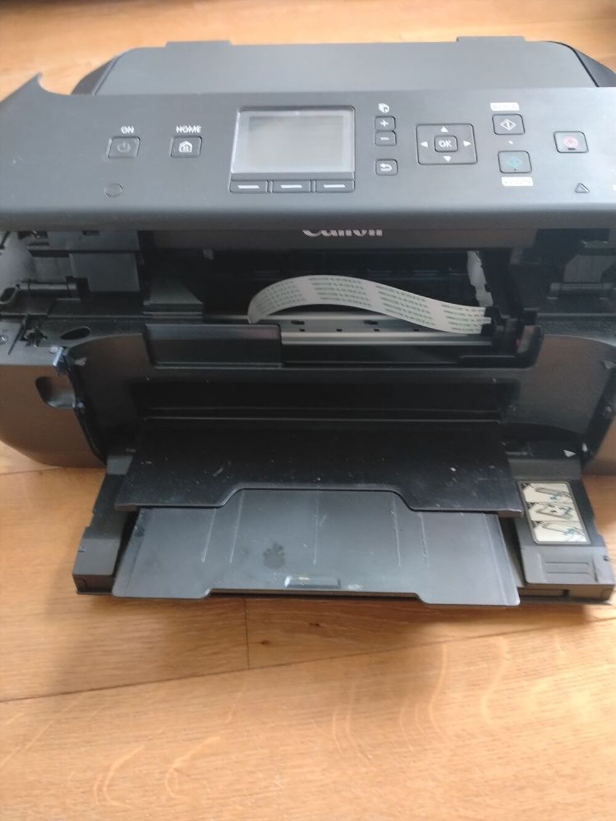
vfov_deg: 65.3
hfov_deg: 51.4
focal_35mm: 27
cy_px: 410
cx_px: 308
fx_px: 641
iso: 784
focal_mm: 4.05
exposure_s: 1/25
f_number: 1.8
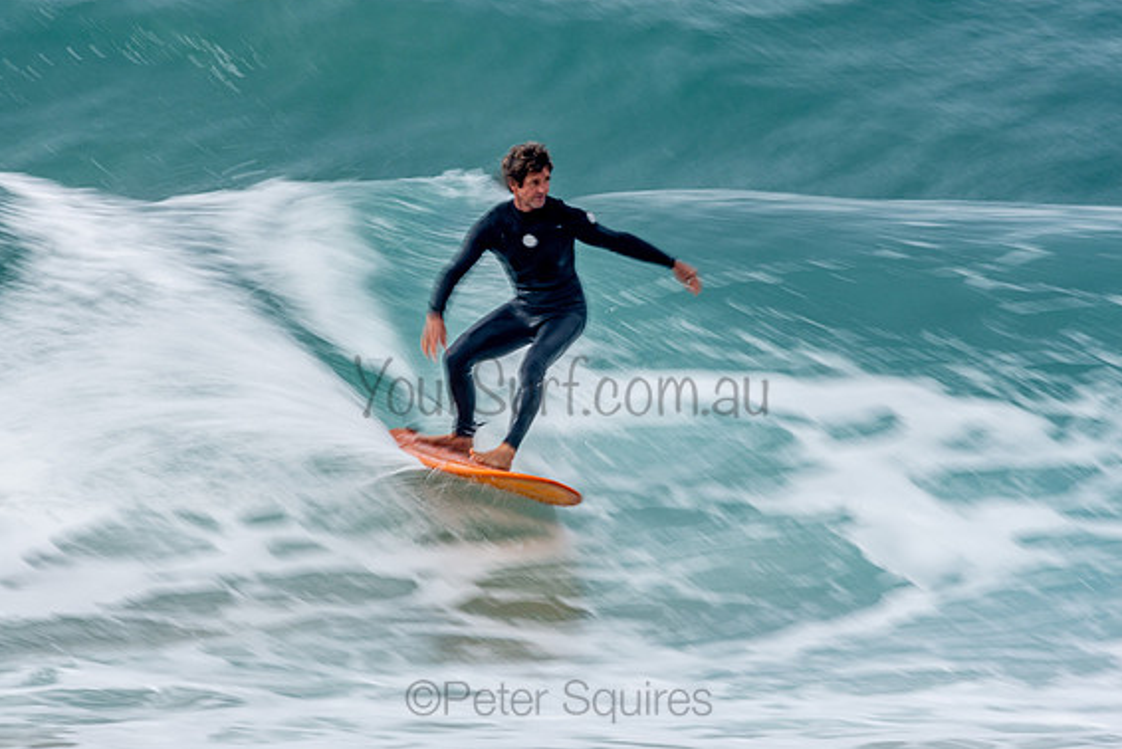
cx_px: 559
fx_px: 23012
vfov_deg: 1.9
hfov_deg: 2.8
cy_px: 370
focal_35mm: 738
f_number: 22
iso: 100
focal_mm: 480
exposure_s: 1/25
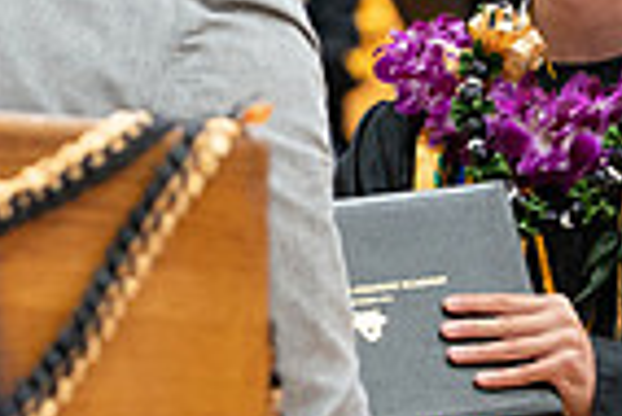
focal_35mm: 437
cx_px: 320
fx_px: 7558
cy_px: 208
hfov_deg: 4.7
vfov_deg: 3.2
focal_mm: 107
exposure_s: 1/250
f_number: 2.8
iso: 2500
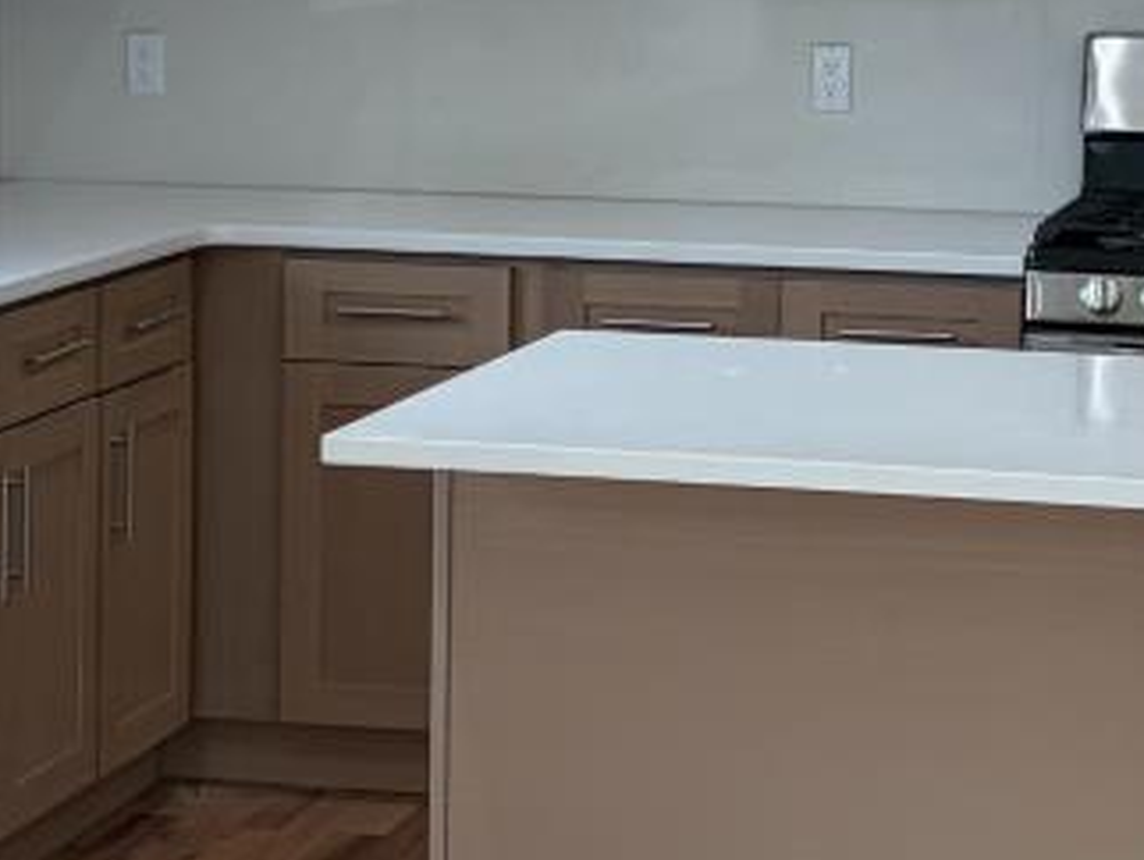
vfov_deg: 12.2
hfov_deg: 16.2
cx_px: 728
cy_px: 48
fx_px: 4002
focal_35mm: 121
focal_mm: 5.96
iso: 125
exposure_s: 1/209
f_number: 1.6
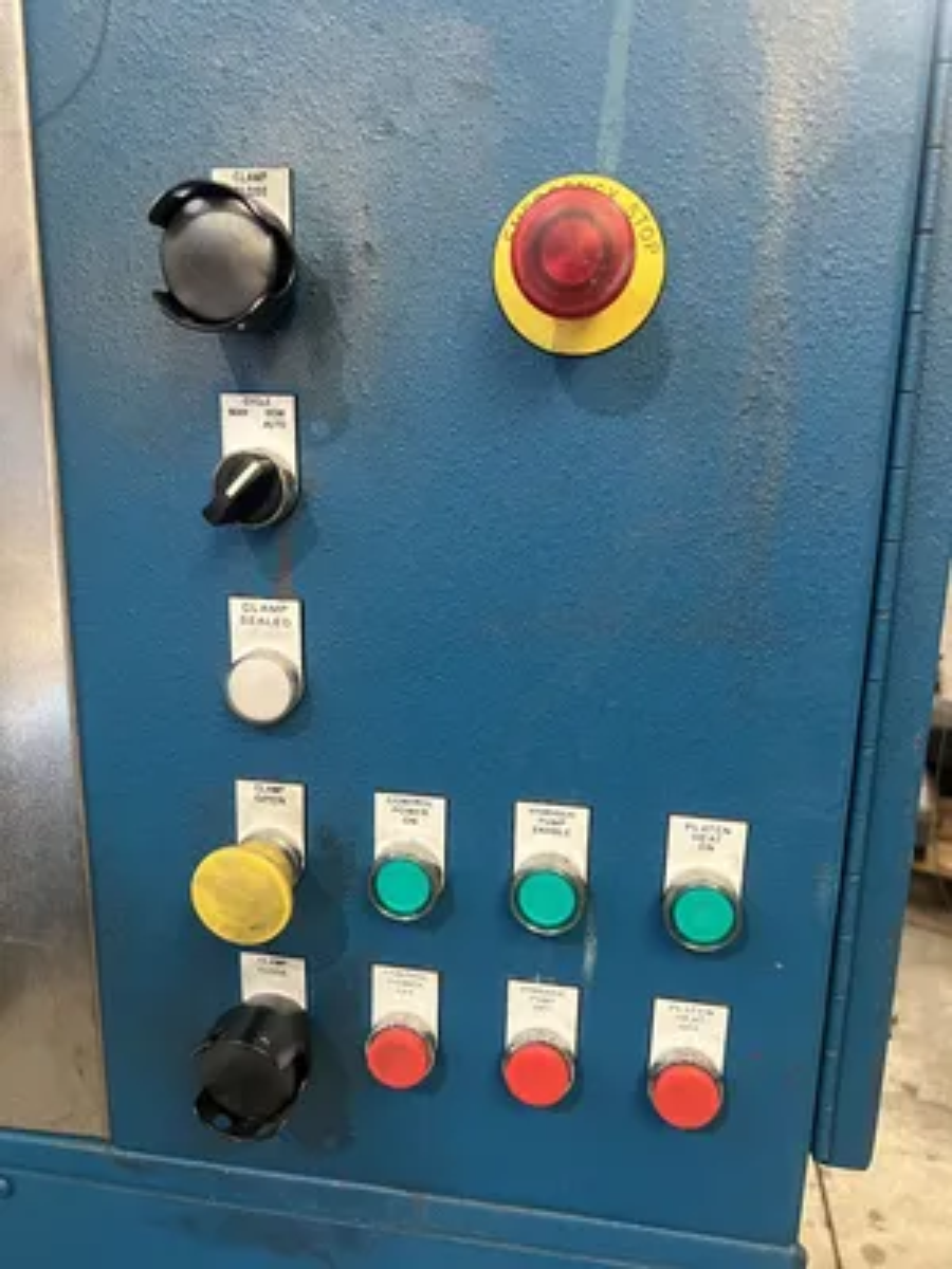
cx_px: 476
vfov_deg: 67.3
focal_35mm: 26
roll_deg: -2.0
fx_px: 953
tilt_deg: -12.5
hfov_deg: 53.1
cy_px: 634
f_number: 1.5
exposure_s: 1/60
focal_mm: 5.7
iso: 250
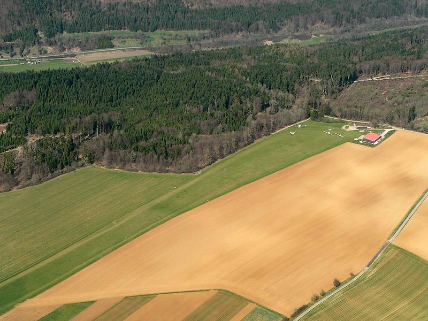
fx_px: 890
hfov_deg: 27.0
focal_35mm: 72
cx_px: 214
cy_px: 160
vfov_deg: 20.4
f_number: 5.6
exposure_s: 1/500
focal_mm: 12
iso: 100
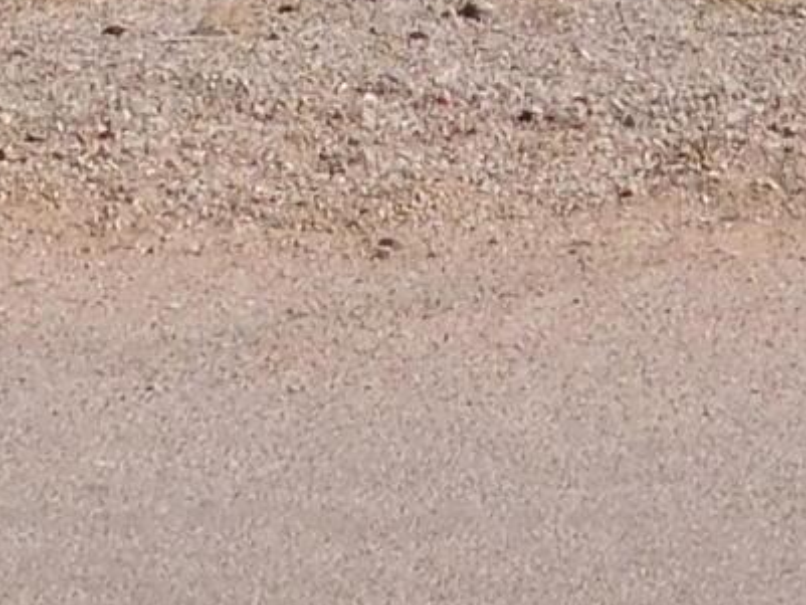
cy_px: -1178
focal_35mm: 299
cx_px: 420
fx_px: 6964
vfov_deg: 4.8
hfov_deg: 6.6
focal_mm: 7.1
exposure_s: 1/1250
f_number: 3.6
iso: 125
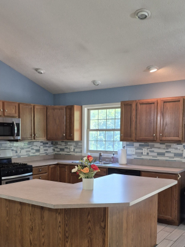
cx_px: 59
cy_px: 156
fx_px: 271
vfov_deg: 48.5
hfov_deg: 37.2
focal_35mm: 38
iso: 250
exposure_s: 1/120
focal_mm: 5.4
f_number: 1.8
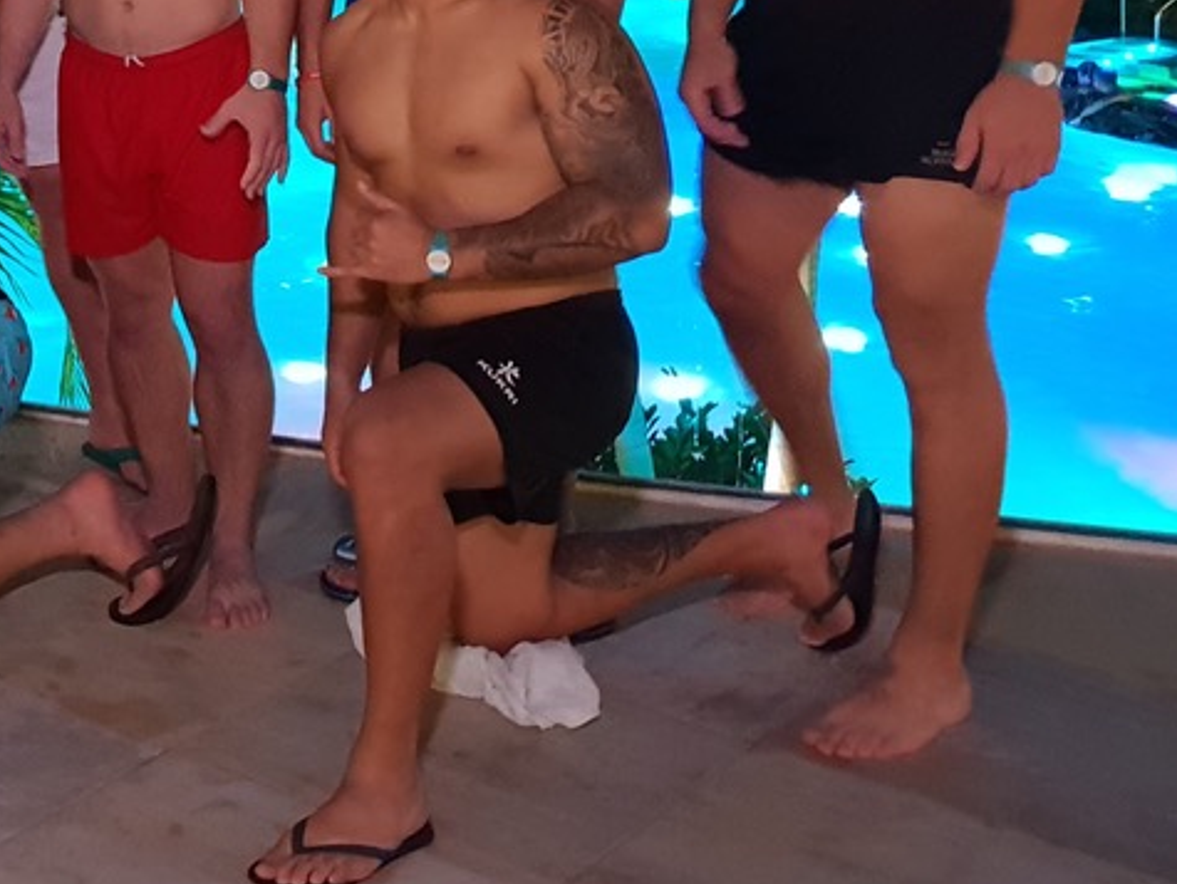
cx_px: -337
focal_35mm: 70
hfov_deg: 24.4
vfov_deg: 19.9
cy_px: -144
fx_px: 2382
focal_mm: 4.3
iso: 400
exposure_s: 1/10
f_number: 1.5
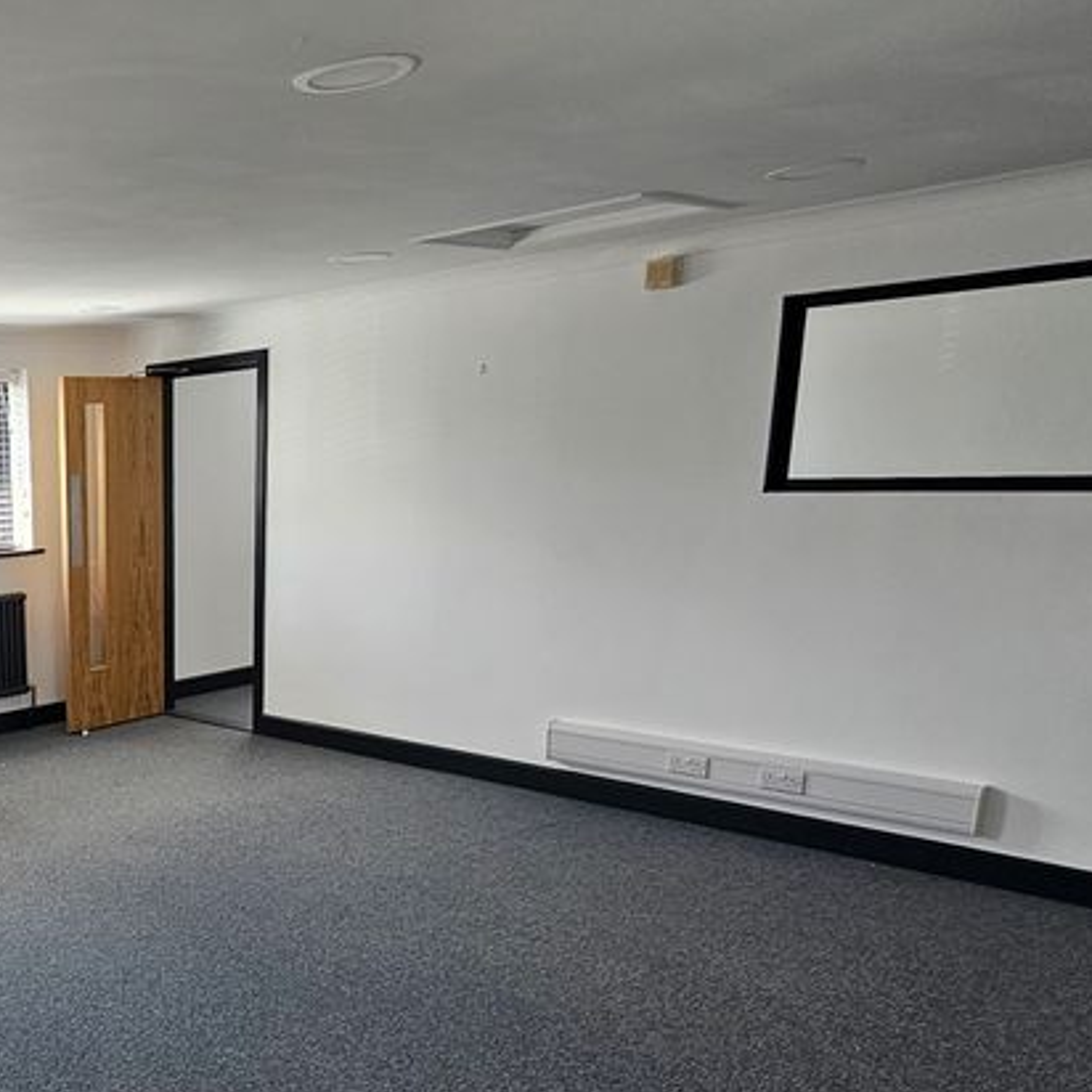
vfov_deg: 51.7
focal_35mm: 31
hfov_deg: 43.9
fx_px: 1106
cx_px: -29
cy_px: 717
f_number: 2.2
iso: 64
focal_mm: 2.2
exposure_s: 1/60
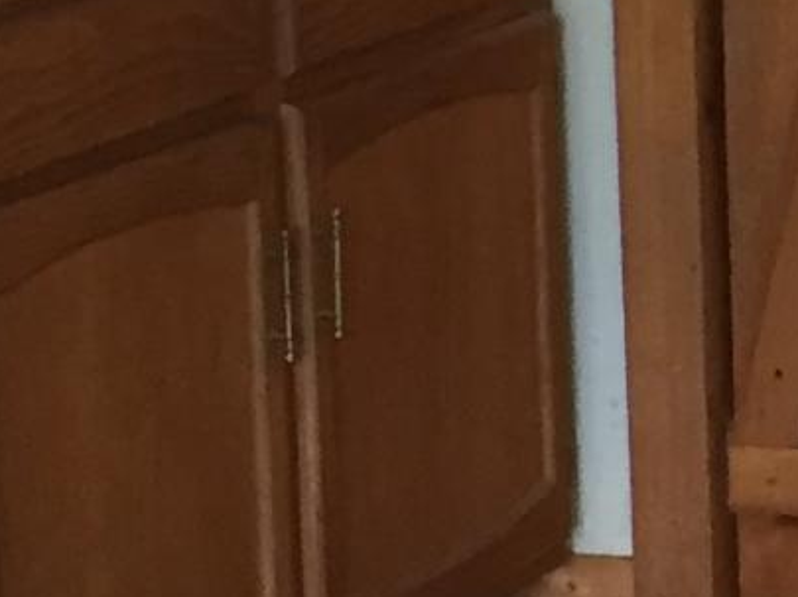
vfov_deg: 6.9
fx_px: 4952
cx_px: 1273
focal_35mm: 215
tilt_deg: -10.6
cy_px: 114
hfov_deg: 8.9
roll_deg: -0.7
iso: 125
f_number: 2.2
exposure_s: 1/30
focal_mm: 4.15
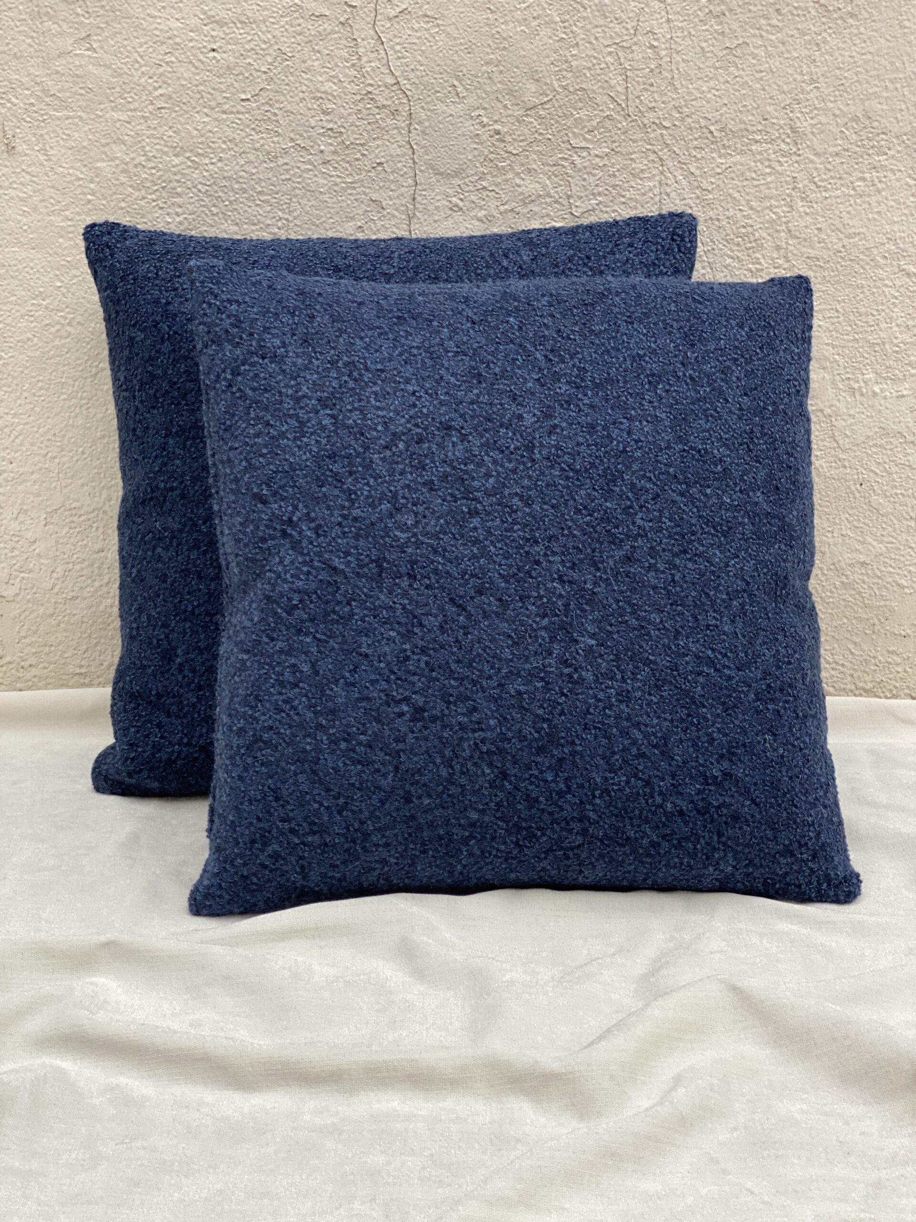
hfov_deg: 28.0
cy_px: 611
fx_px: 1835
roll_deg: -0.3
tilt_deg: -18.2
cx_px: 458
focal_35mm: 52
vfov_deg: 36.8
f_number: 2
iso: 200
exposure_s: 1/122
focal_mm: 6
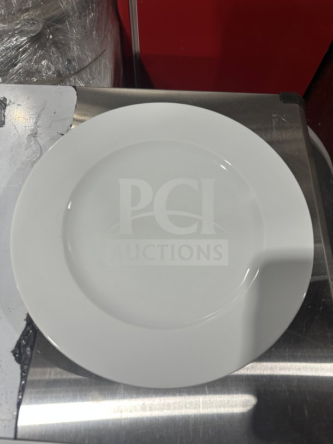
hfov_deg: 56.8
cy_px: 222
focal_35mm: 24
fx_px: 308
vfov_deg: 71.6
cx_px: 166
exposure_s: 1/121
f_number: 1.78
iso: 100
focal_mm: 6.86
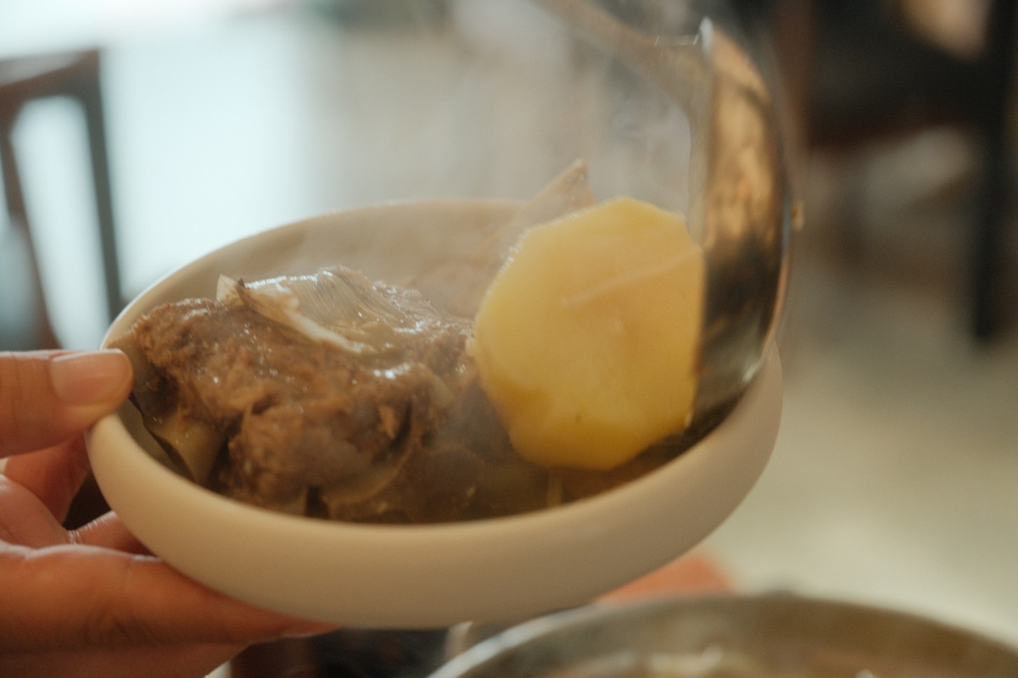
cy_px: 339
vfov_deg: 22.6
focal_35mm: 60
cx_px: 509
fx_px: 1697
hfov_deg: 33.4
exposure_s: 1/60
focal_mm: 39.8
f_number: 2.8
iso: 1250
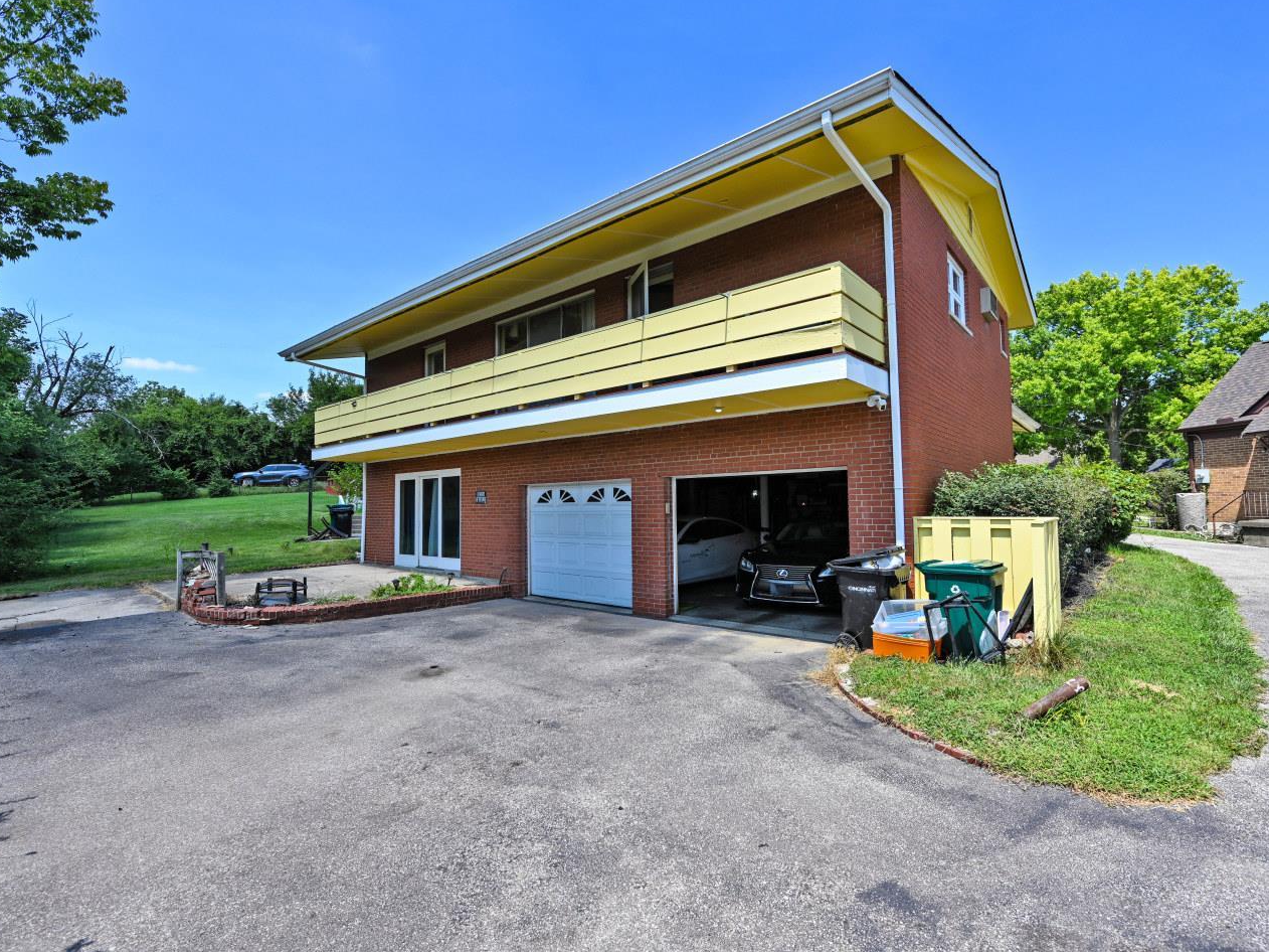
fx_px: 586
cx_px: 660
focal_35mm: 16
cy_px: 474
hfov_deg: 94.5
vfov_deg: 78.1
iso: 100
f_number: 6.3
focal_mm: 14
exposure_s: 1/320
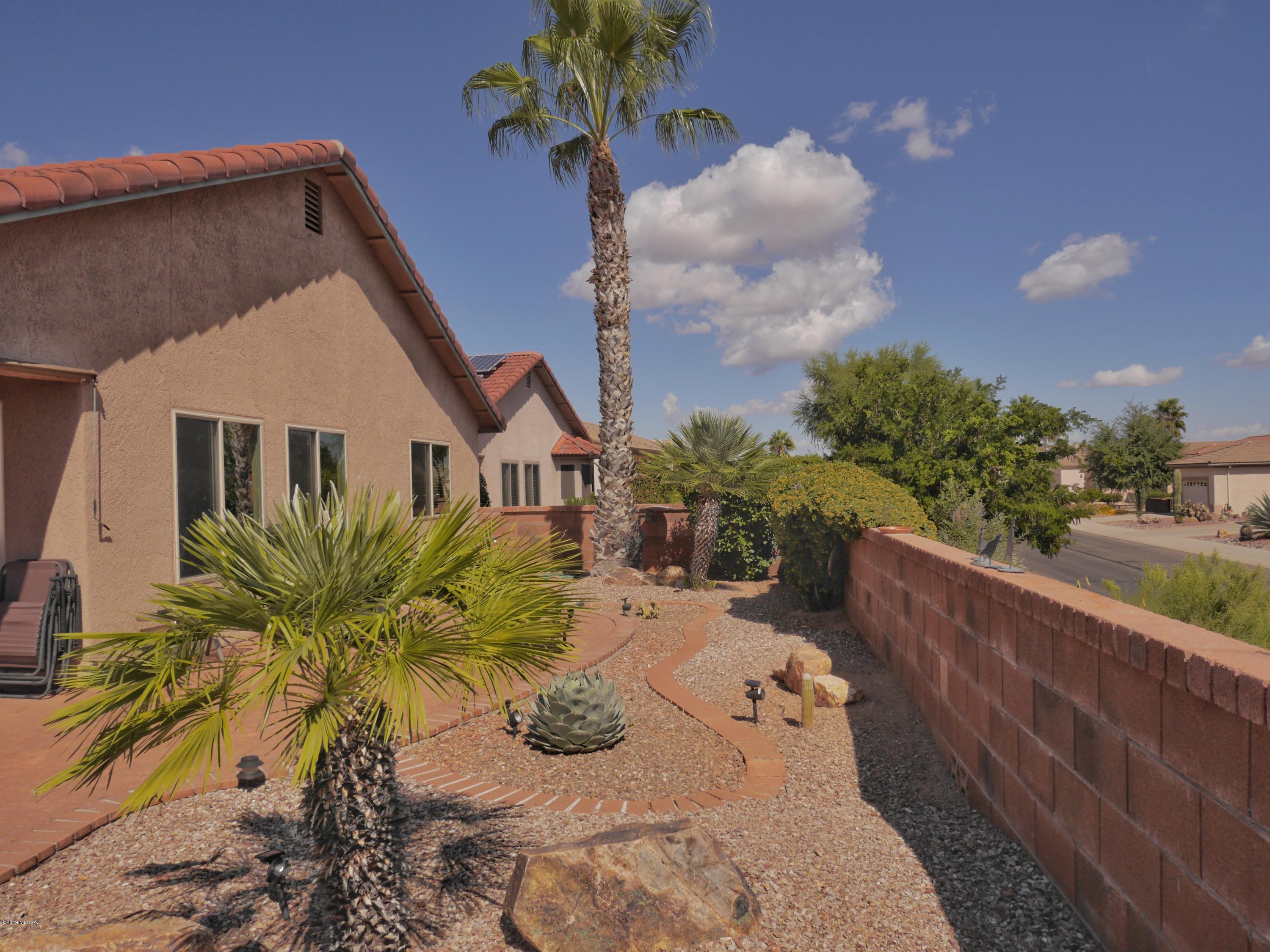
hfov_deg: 71.6
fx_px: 881
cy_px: 476
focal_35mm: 24
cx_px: 635
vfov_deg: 56.8
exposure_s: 1/1600
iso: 160
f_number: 6.3
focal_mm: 12
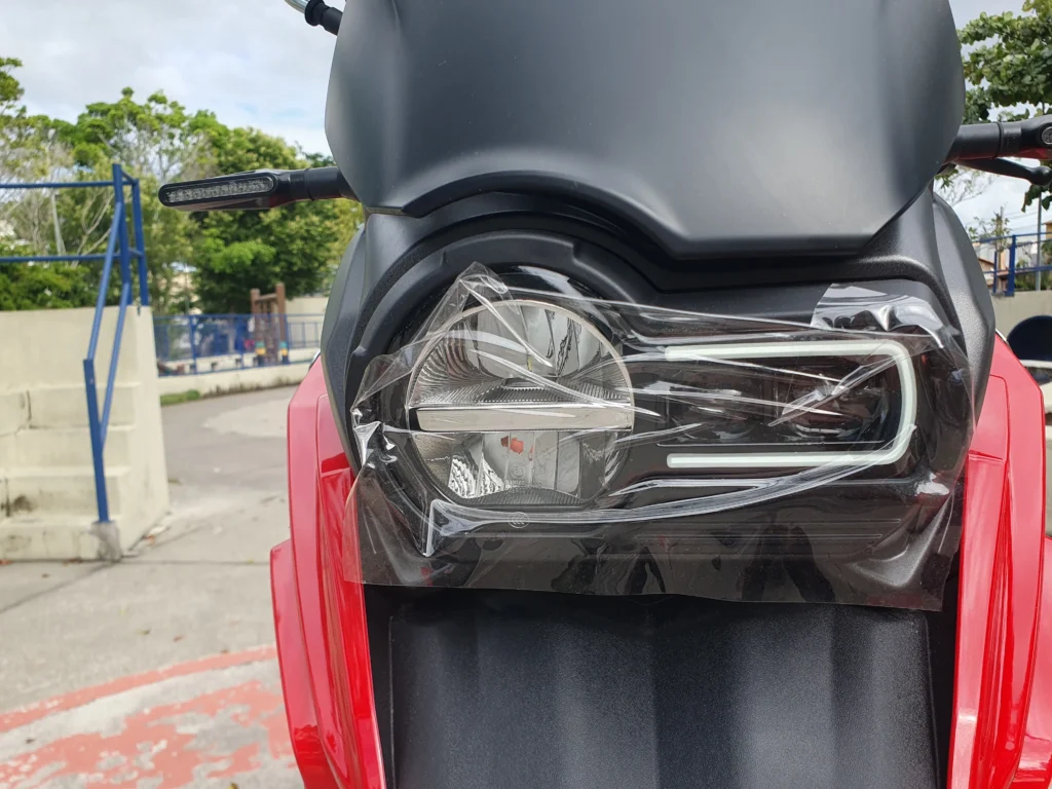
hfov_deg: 67.3
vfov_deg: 53.1
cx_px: 526
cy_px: 394
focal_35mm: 26
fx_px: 790
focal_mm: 4.32
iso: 50
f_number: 2.4
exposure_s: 1/634
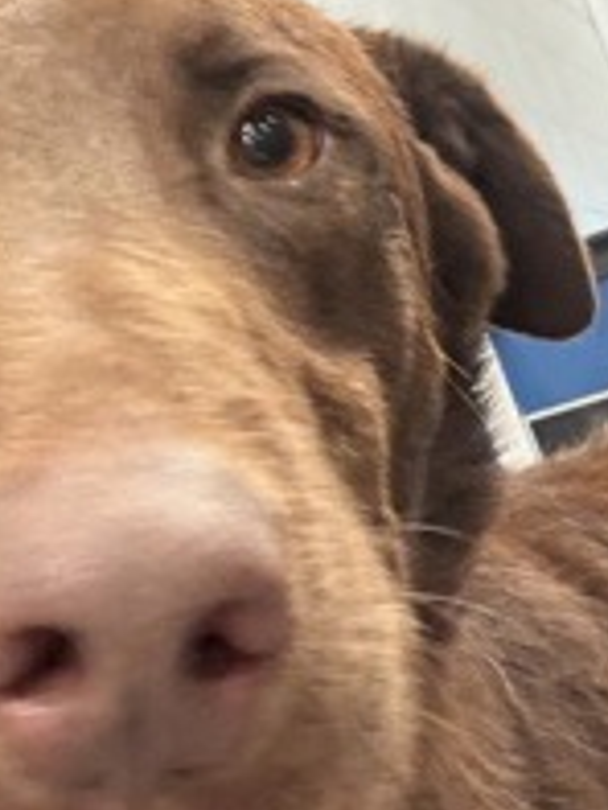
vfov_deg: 29.6
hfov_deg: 22.7
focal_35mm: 64
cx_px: 150
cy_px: 169
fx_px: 1497
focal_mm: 2.69
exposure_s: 1/30
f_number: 1.9
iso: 500
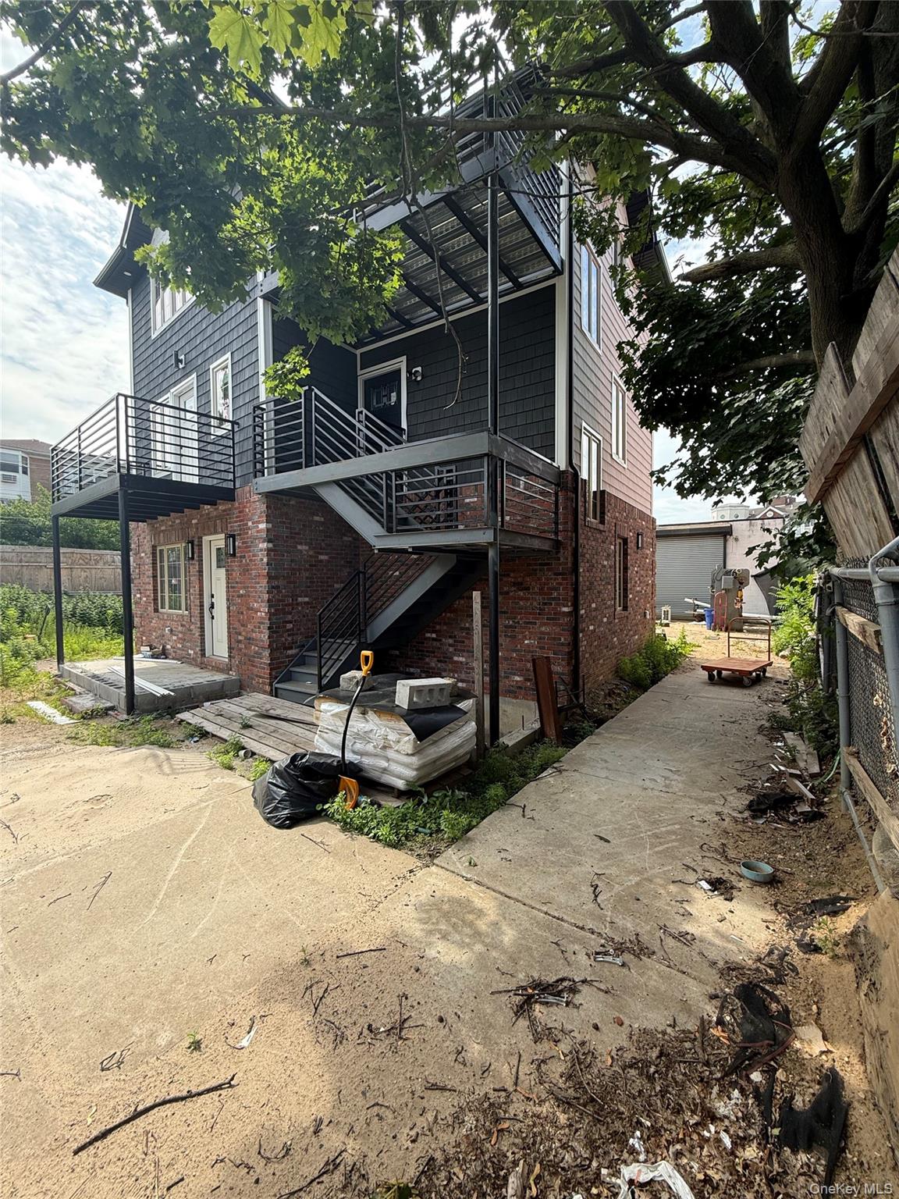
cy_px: 600
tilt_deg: -1.8
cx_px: 450
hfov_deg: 85.7
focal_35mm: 14
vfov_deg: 102.1
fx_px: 485
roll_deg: +0.7
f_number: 2.2
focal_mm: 2.22
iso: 64
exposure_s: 1/433
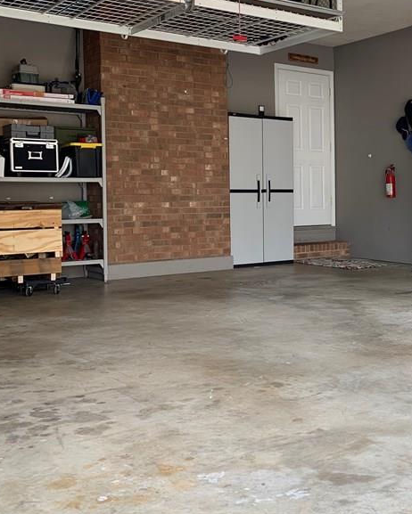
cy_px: 231
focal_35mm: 45
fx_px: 686
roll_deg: +0.8
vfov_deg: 41.1
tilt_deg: -0.8
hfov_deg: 31.8
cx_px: 375
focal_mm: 4.25
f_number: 1.8
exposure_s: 1/121
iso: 25
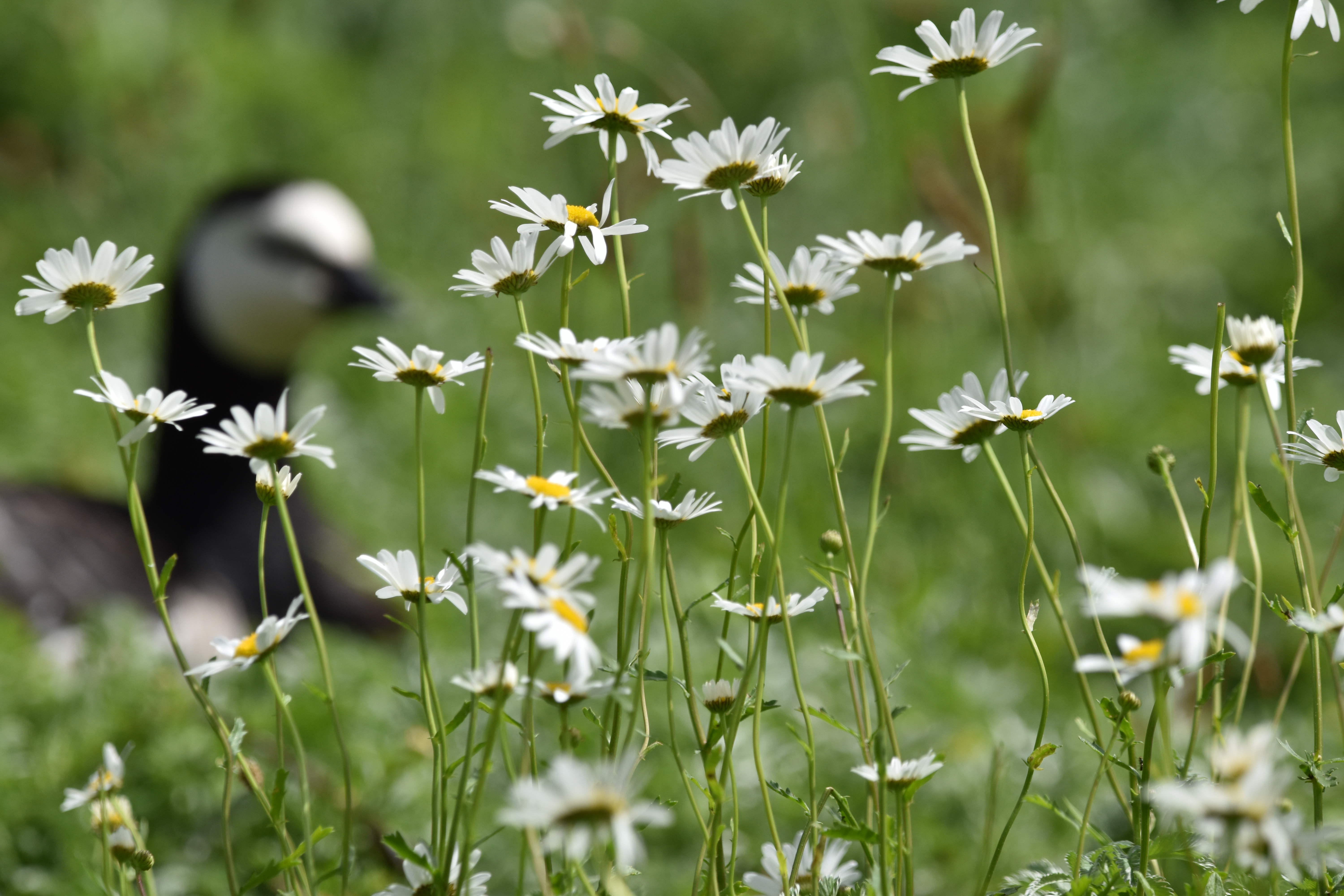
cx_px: 672
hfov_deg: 3.7
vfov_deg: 2.5
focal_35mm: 555
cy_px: 448
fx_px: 20718
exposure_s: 1/1600
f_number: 7.1
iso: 220
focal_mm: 370
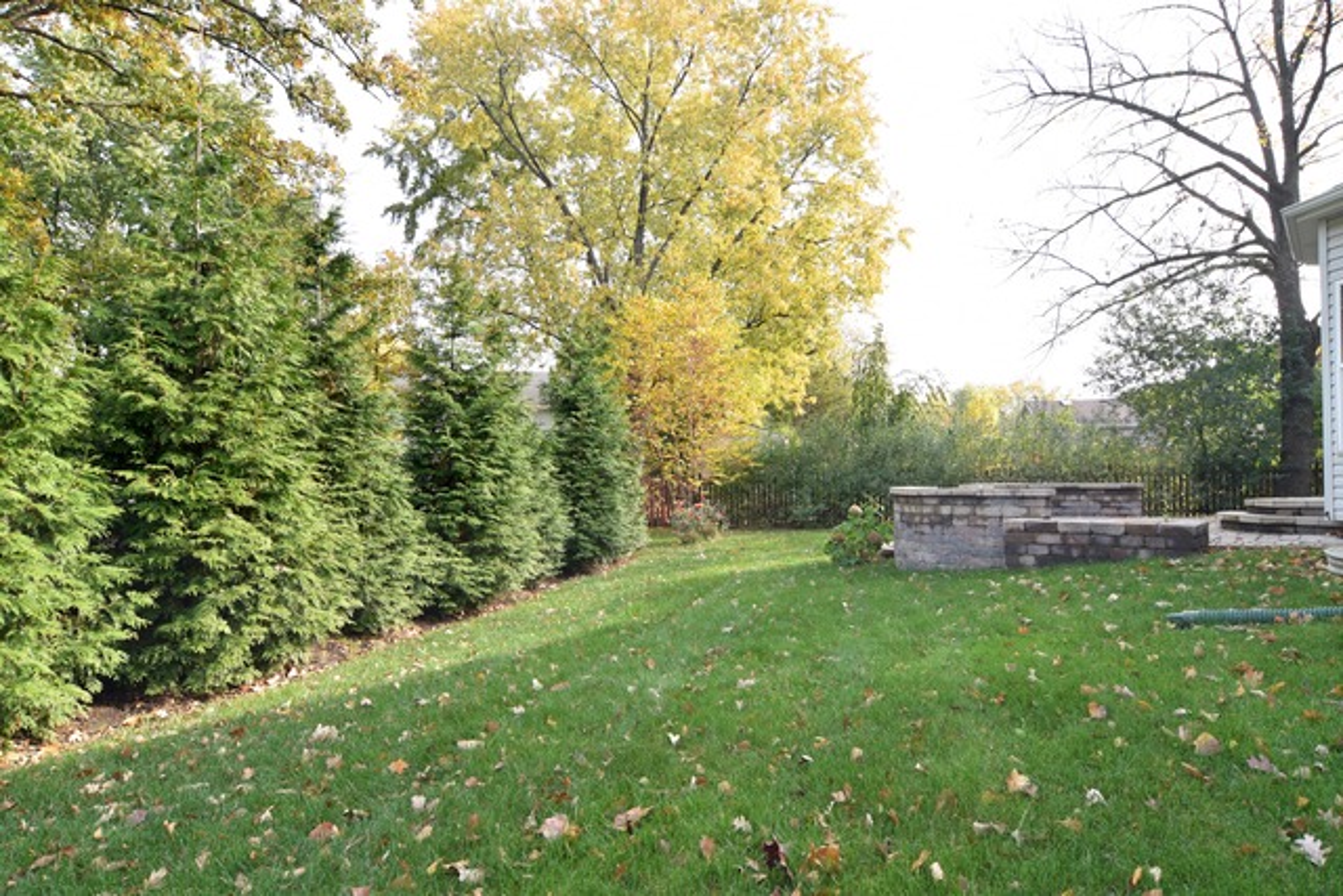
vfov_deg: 59.5
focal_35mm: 21
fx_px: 784
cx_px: 672
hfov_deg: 81.2
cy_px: 448
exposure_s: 1/80
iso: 200
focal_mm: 14
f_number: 8
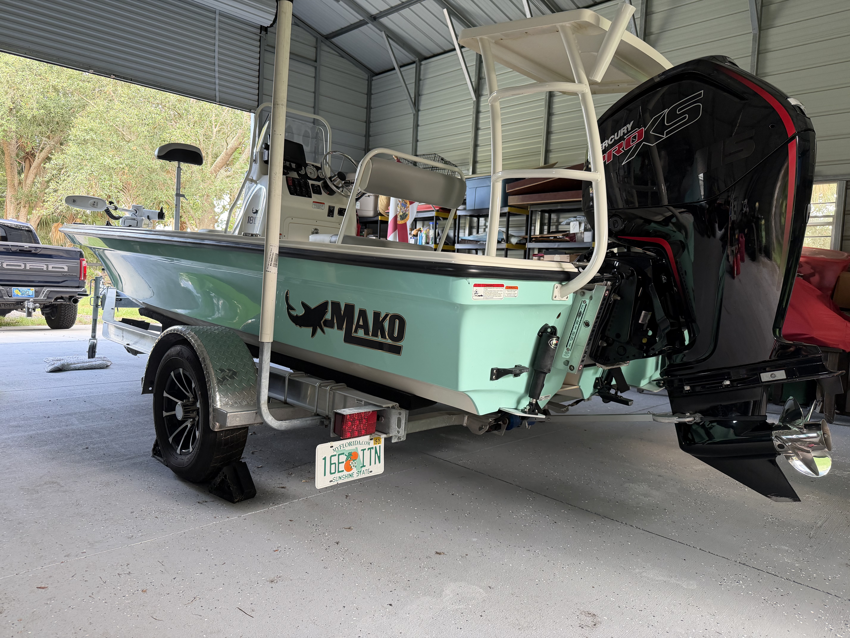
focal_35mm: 24
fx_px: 589
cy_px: 319
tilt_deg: -4.1
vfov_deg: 56.8
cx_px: 425
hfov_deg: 71.6
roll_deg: -2.8
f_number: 1.78
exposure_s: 1/97
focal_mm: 6.76
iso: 200
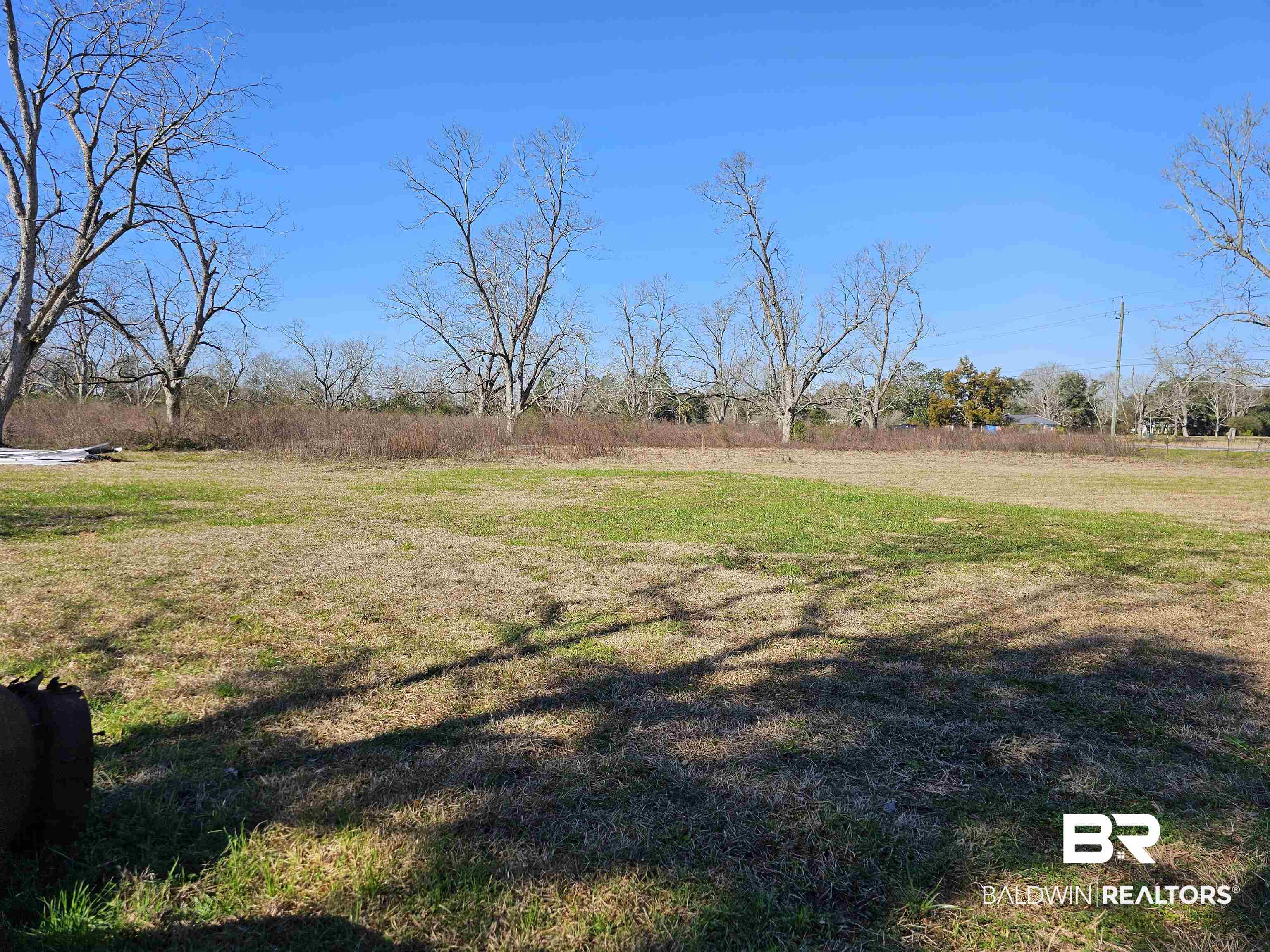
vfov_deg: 58.9
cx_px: 635
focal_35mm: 23
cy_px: 476
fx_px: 844
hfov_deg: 73.9
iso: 10
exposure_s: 1/734
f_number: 1.7
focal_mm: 6.3
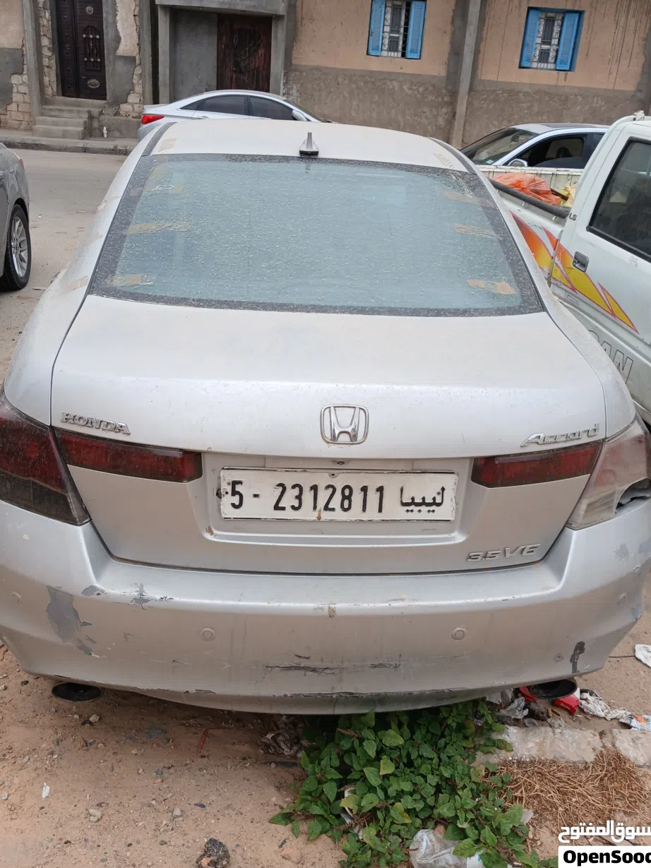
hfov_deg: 46.8
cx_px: 316
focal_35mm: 30
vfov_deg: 59.9
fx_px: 752
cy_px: 406
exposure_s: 1/289
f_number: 1.8
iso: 20
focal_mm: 3.98
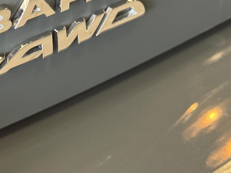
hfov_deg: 14.8
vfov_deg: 11.3
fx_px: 874
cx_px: 5
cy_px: 23
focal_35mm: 131
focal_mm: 6.76
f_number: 1.78
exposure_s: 1/60
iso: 250
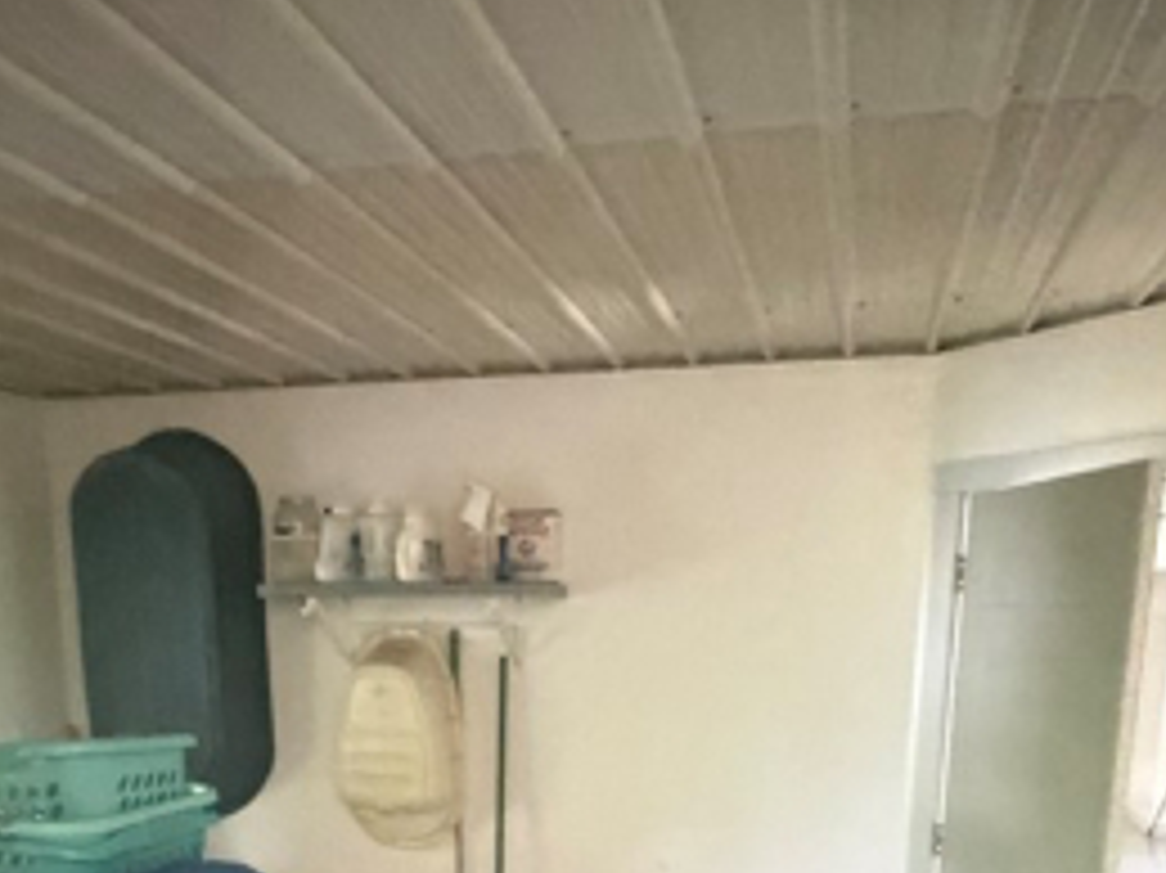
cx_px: 547
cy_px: 891
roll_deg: +0.8
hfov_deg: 51.3
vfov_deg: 35.5
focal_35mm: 36
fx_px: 1212
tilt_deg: -13.5
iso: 2000
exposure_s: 1/30
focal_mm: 2.22
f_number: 2.2
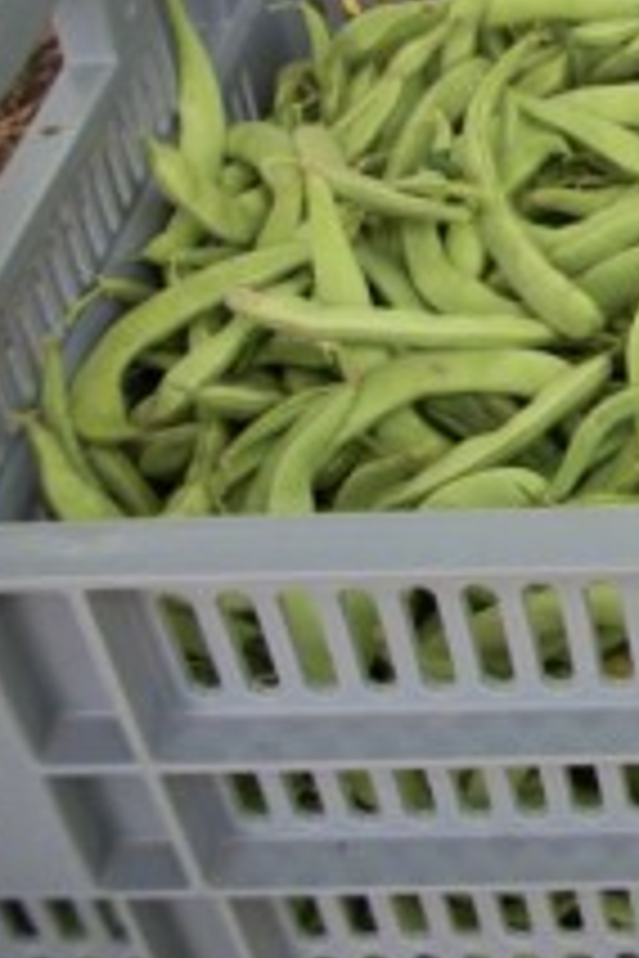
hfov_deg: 15.6
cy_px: 245
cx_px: 1058
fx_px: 2077
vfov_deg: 25.7
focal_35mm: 78
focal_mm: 5.7
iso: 80
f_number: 2.9
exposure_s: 1/200
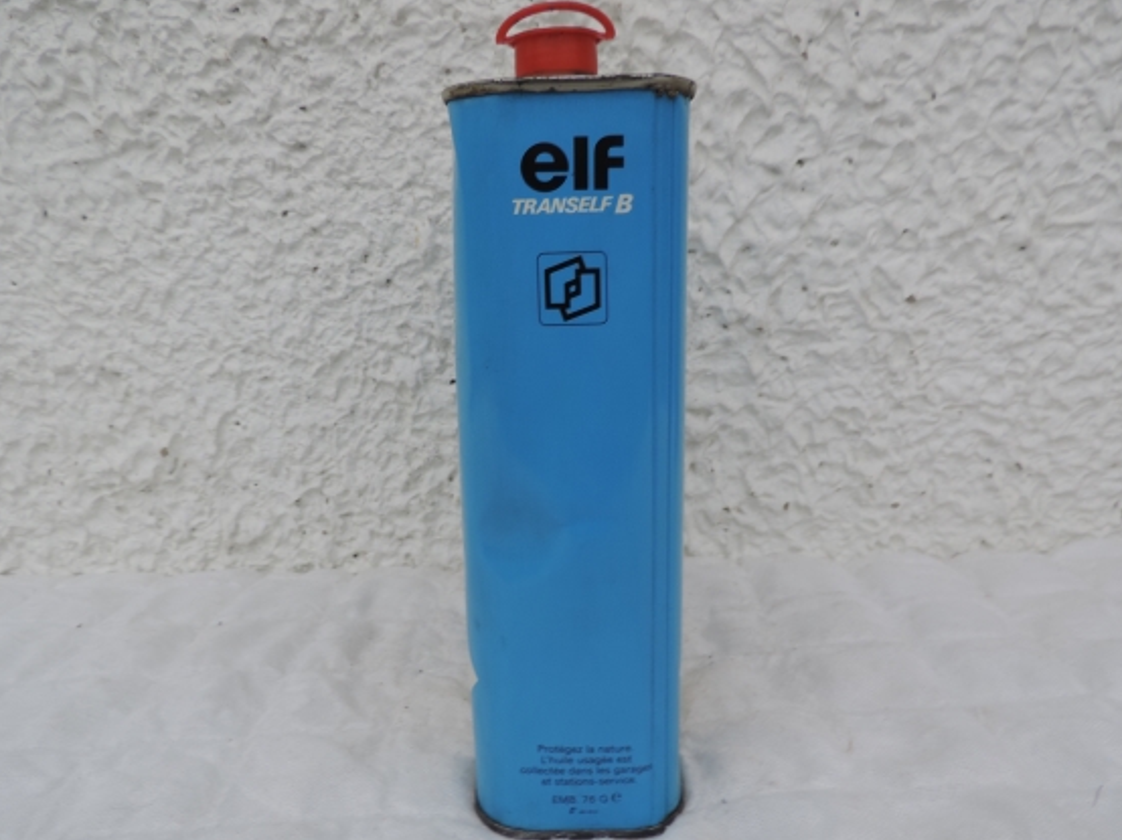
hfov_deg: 67.3
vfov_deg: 53.0
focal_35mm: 26
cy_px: 435
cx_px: 537
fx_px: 842
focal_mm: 4.3
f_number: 3
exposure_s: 1/250
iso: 80
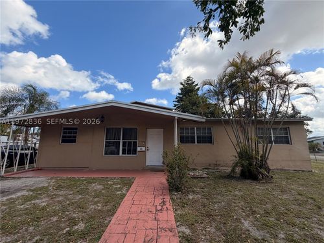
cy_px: 122
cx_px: 162
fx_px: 131
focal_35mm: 14
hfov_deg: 102.1
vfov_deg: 85.7
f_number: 2.2
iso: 32
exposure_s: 1/770
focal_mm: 2.22
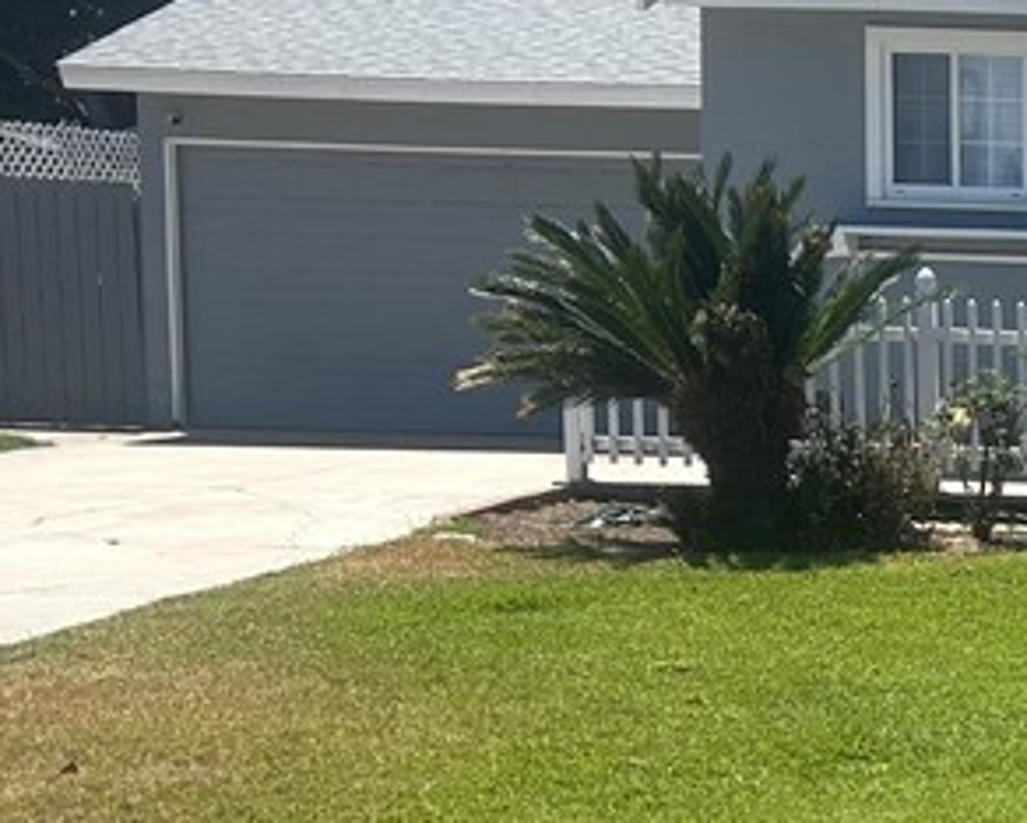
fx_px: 2707
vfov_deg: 17.2
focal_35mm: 89
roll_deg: -1.1
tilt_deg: -6.6
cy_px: 566
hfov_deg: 18.8
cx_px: 1558
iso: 50
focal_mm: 5.7
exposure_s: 1/3831
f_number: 1.5
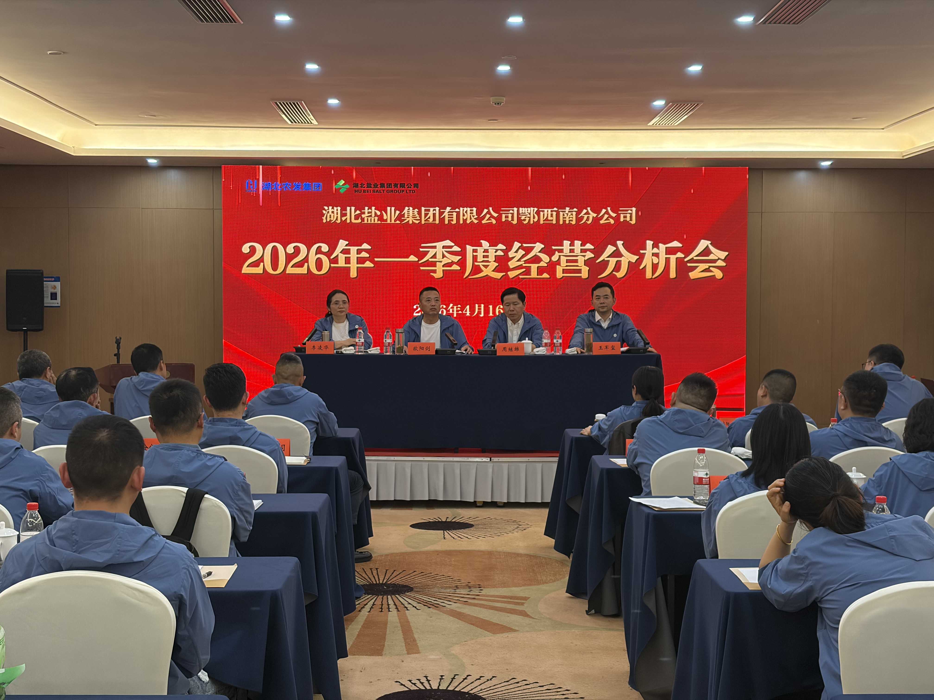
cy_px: 350
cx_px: 467
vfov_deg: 28.0
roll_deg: +0.3
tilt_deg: -1.4
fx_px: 1403
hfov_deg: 36.8
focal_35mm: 52
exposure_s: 1/100
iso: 160
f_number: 1.6
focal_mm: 5.96
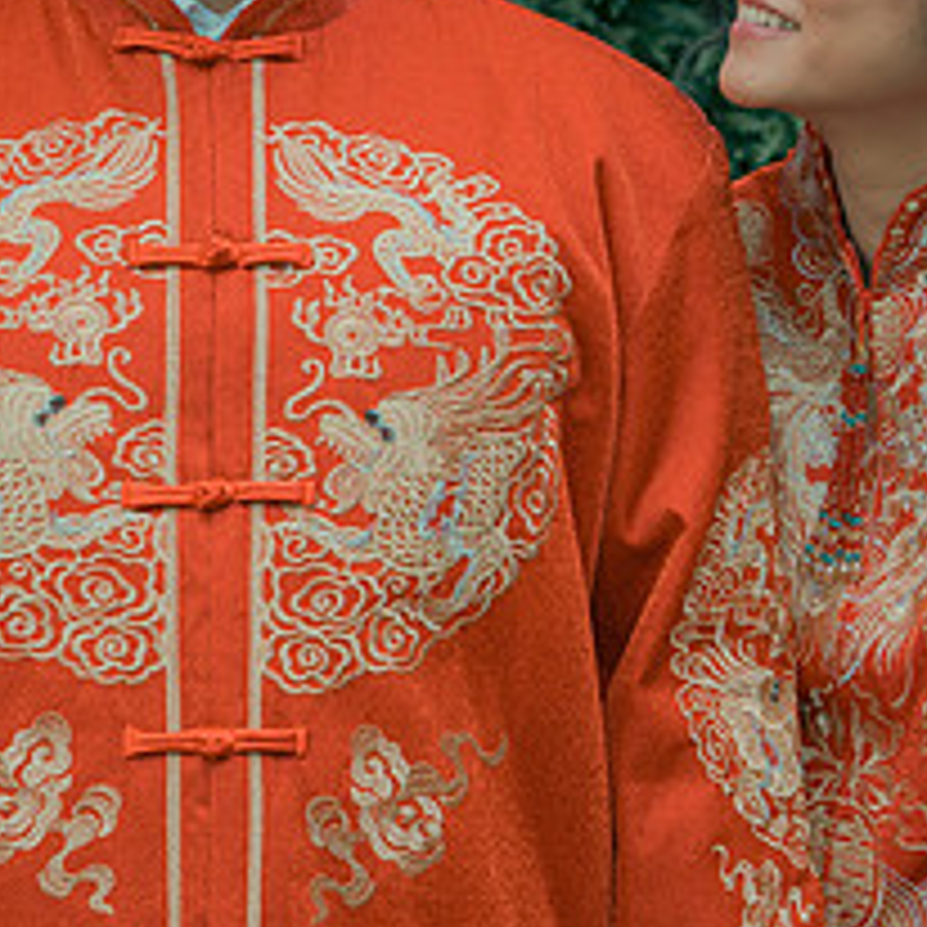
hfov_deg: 14.3
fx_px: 3696
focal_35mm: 122
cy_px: 119
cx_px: 369
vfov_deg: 14.2
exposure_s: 1/160
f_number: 5.6
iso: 500
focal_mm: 51
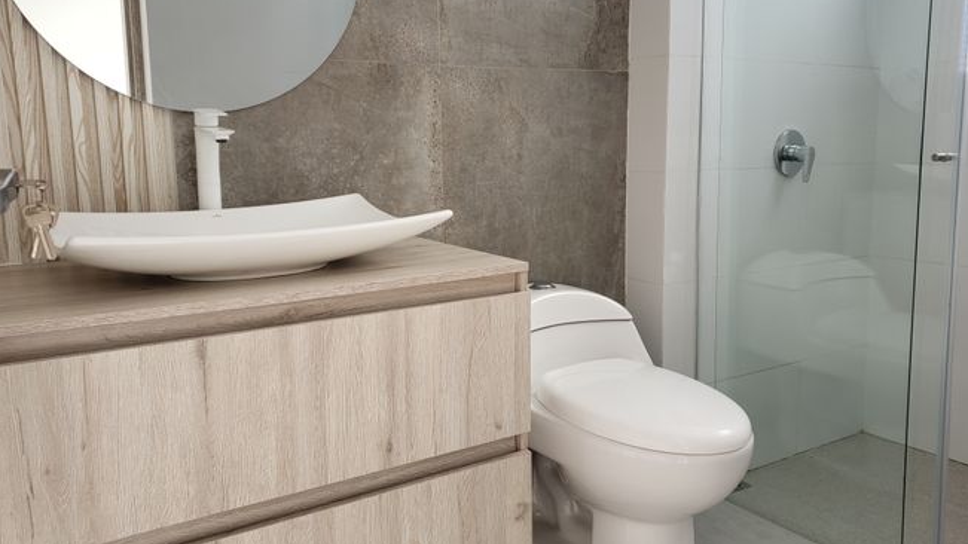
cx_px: 494
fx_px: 744
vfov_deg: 40.1
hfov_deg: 66.1
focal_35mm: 29
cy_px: 235
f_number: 2.4
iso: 50
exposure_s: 1/333
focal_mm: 4.3
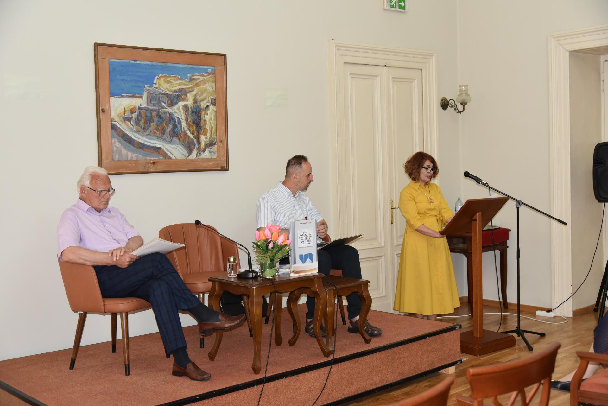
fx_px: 743
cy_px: 203
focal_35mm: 44
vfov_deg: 30.5
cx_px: 304
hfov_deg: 44.5
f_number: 4
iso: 1800
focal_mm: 44
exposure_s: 1/60
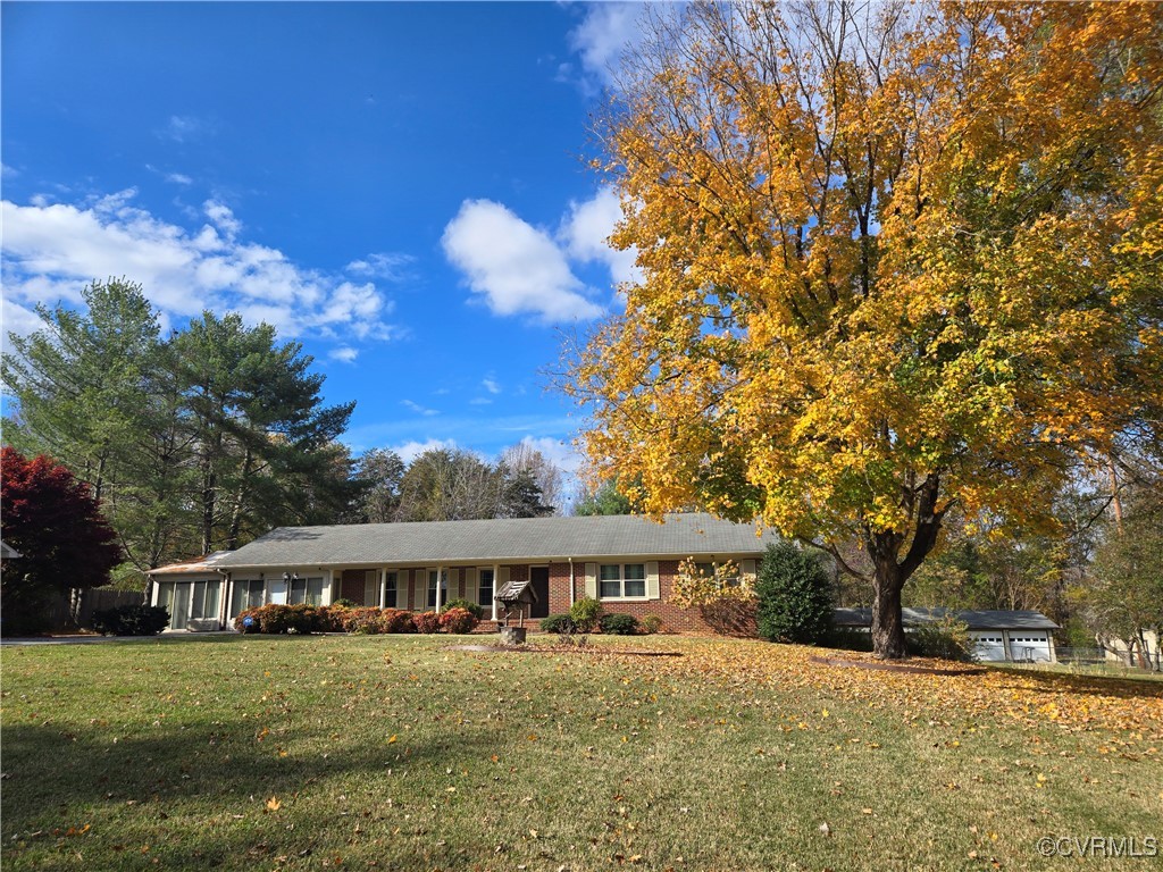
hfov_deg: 73.9
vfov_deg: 58.9
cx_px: 582
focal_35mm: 23
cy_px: 436
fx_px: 773
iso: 25
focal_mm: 5.4
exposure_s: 1/1546
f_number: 1.8
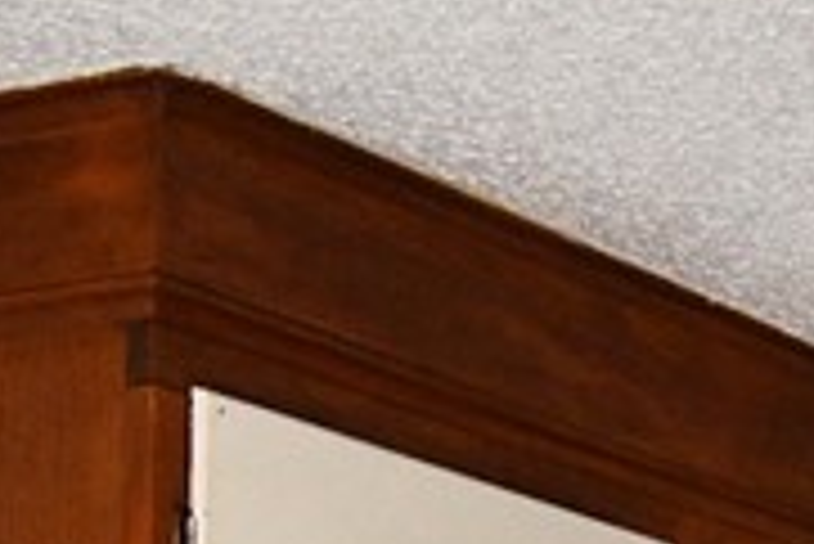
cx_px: 967
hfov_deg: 11.2
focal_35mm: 180
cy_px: 1587
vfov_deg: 6.9
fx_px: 4073
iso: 3600
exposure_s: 1/30
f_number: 5.6
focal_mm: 20
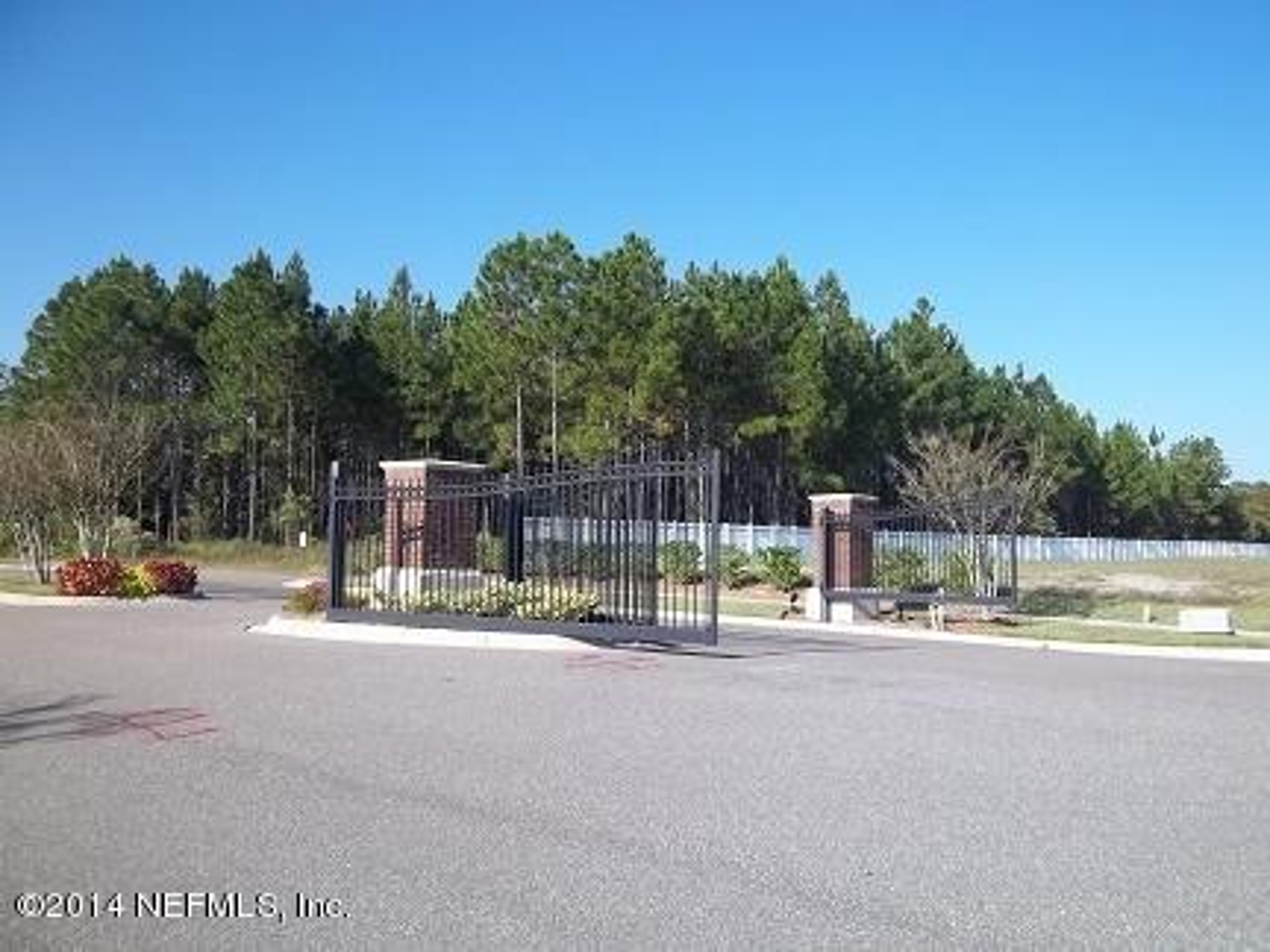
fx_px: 1027
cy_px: 476
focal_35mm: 28
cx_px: 635
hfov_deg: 63.4
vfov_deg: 49.7
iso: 64
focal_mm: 5.05
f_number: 7.86
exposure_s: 1/100
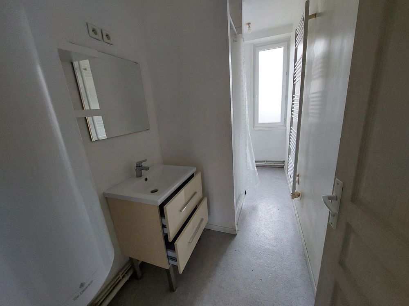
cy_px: 153
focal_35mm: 13
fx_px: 154
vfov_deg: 89.9
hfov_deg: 106.2
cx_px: 204
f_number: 2.2
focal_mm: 1.74
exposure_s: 1/50
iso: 400
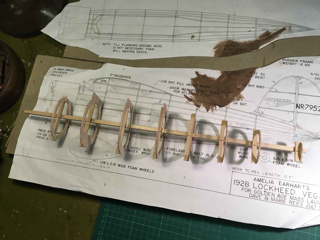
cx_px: 160
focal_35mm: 29
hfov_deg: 61.7
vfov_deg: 48.2
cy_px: 120
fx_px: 268
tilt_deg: -75.1
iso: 25
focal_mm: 4.15
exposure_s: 1/33
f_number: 2.2
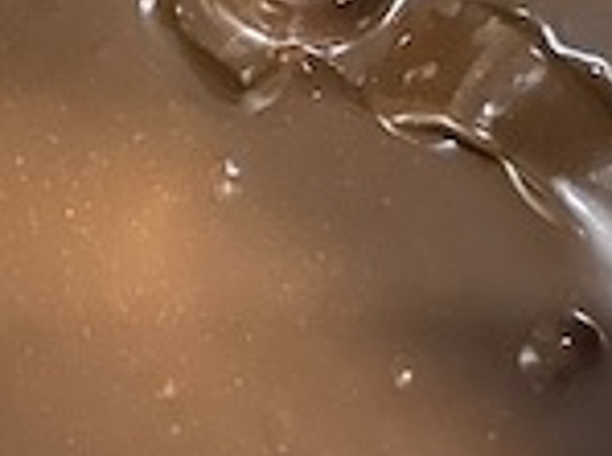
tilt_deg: -63.2
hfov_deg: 18.7
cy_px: -214
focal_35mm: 105
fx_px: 1852
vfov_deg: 13.3
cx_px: 242
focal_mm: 4.25
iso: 1000
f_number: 1.8
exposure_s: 1/17
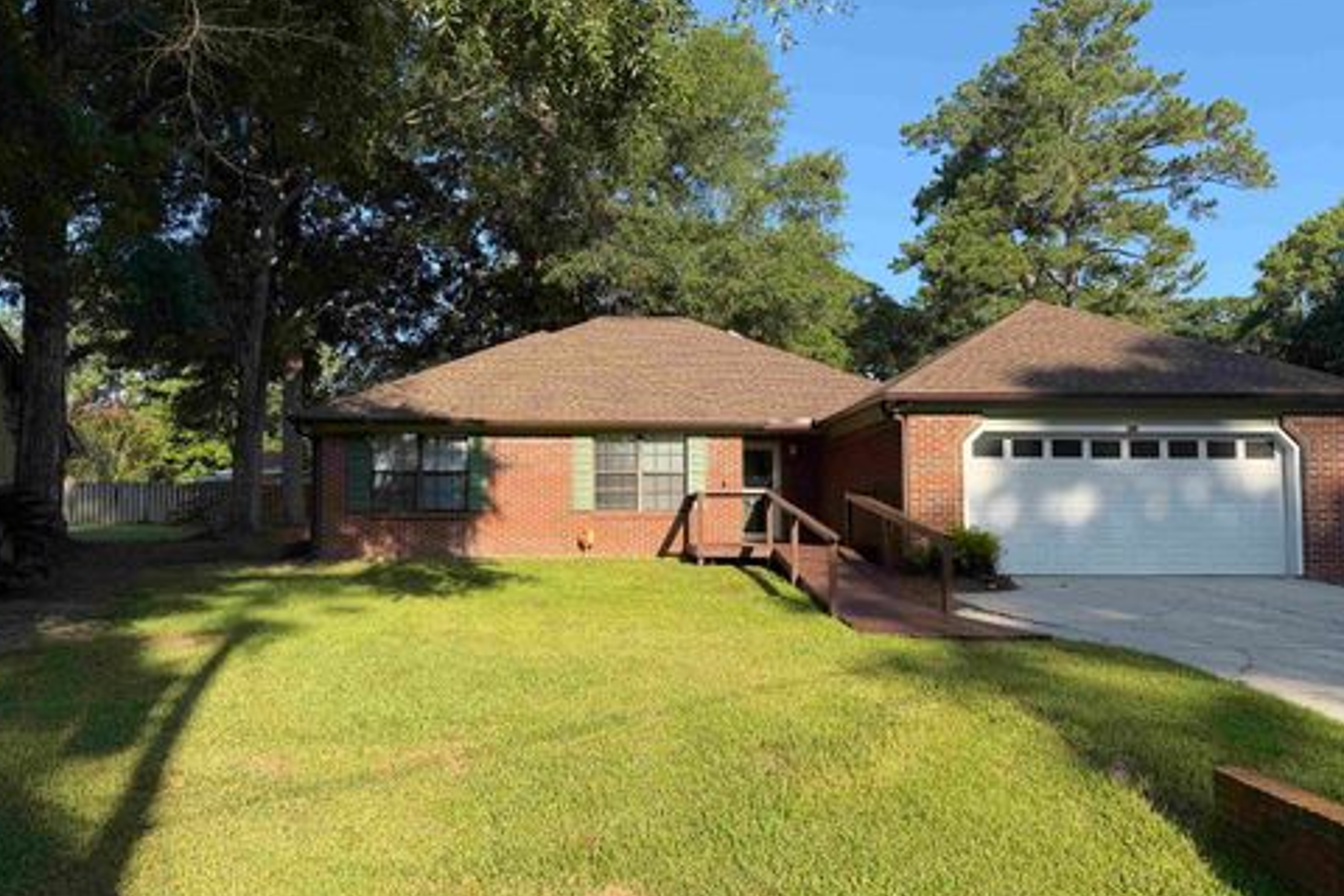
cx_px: 658
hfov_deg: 69.4
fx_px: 971
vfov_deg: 49.5
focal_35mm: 26
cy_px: 463
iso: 80
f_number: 1.78
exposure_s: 1/2169
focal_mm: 6.76
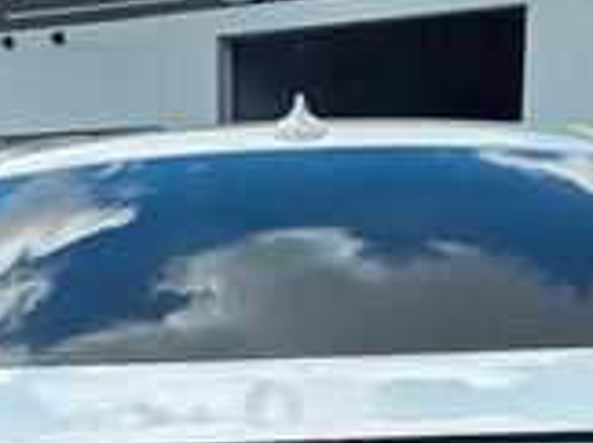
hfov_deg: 21.5
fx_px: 1557
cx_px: 245
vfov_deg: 14.9
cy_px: 696
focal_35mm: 91
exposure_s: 1/3474
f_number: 1.7
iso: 80
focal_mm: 6.3
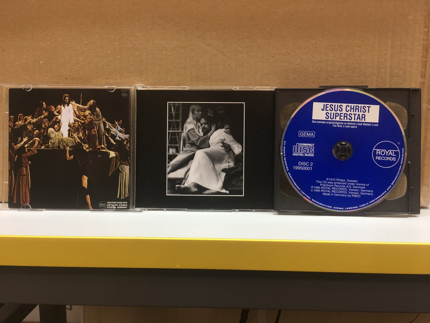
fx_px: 360
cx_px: 215
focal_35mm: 29
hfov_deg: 61.7
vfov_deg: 48.2
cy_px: 162
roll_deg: -0.2
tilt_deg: -8.5
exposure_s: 1/33
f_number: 2.2
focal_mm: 4.15
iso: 32
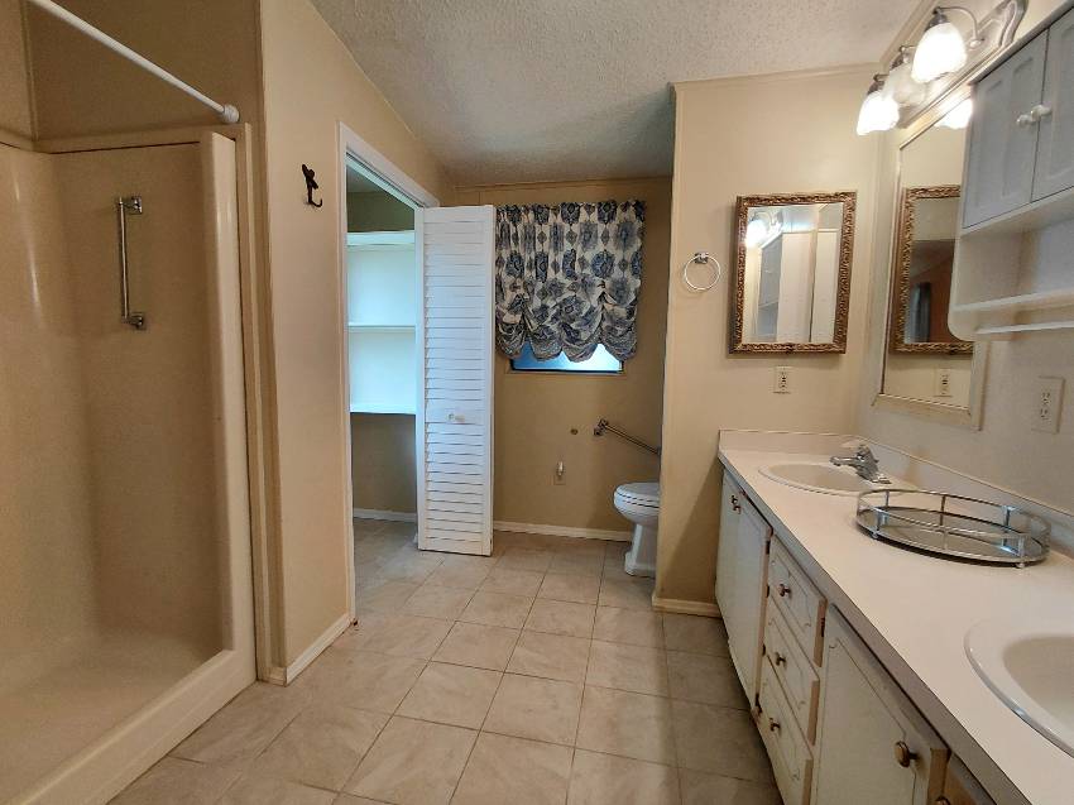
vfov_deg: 78.1
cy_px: 402
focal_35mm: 16
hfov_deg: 94.5
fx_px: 496
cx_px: 537
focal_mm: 1.64
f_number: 2.2
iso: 100
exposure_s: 1/60.2
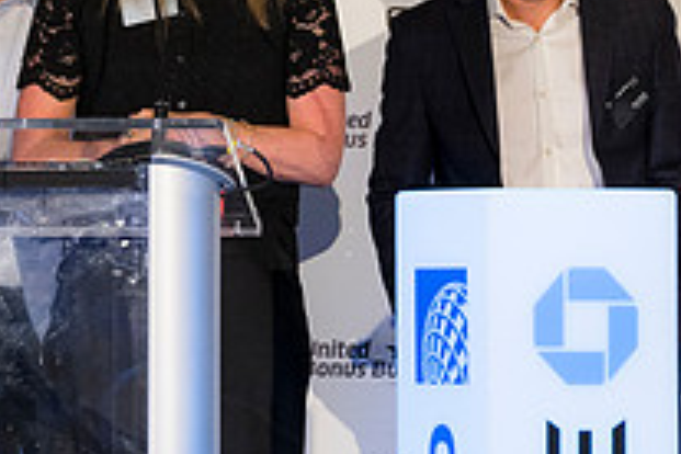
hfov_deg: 5.3
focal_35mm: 390
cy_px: 161
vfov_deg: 3.5
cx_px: 135
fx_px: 7377
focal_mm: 93
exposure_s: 1/160
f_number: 2.8
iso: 560
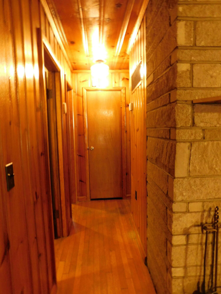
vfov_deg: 73.9
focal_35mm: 23
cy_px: 147
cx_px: 110
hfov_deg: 58.9
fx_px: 196
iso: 450
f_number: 3
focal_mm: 4
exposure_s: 1/8
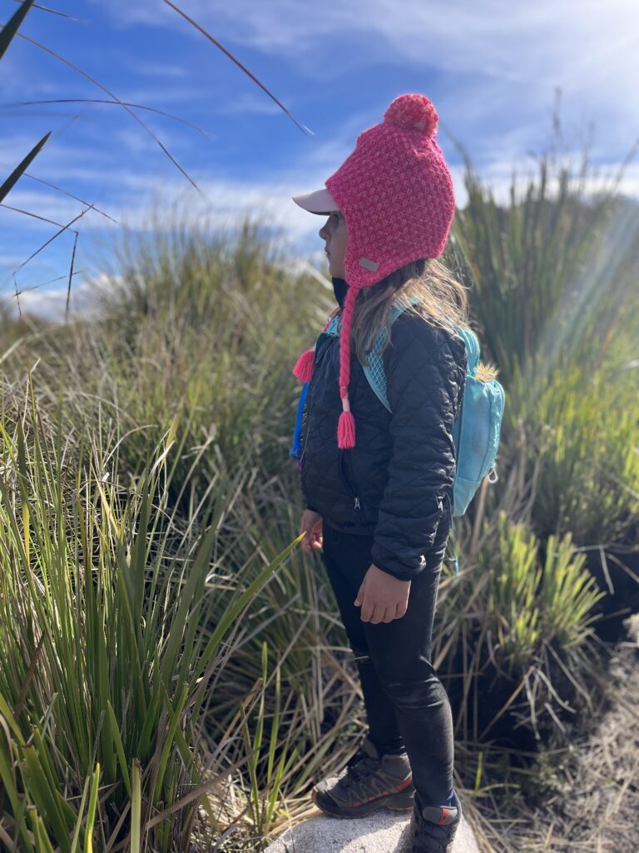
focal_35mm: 26
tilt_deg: -11.1
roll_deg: +0.7
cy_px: 426
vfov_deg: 67.3
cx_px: 320
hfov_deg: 53.1
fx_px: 640
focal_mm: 5.1
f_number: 1.6
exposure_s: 1/1695
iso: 50
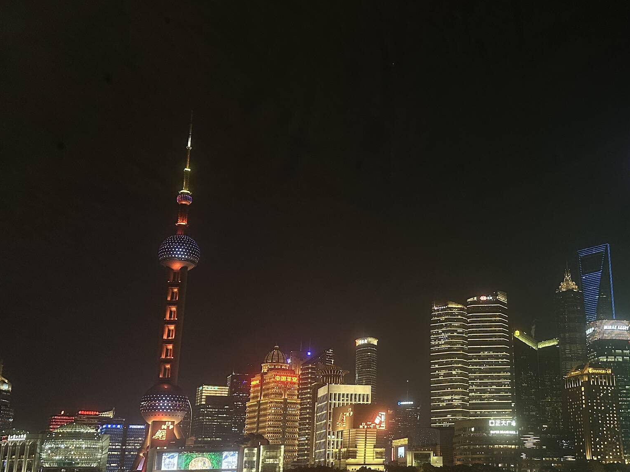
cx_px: 451
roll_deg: -0.7
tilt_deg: +16.6
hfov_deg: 44.6
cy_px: 263
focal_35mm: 41
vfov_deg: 35.1
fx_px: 746
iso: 250
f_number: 1.78
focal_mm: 6.86
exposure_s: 1/60
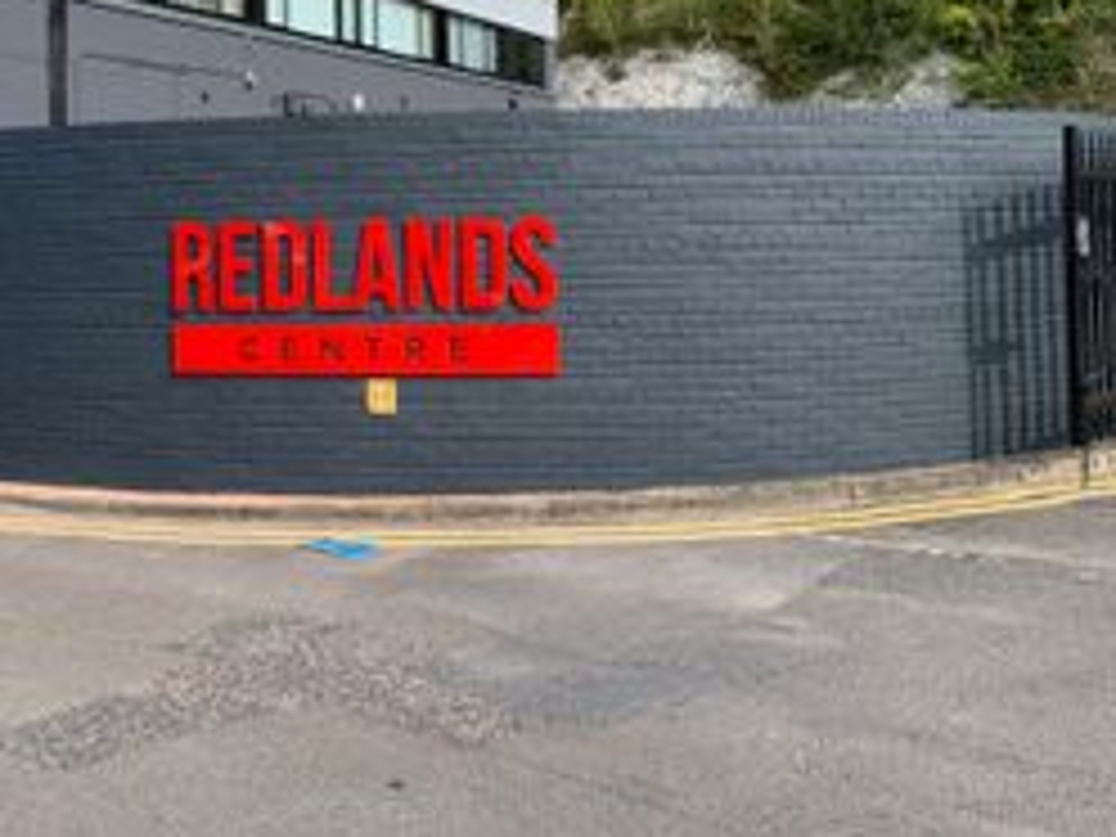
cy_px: 189
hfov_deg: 44.3
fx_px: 1354
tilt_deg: +0.7
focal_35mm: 42
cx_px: 396
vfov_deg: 33.5
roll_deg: -0.1
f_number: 1.8
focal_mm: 4.25
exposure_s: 1/919
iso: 25
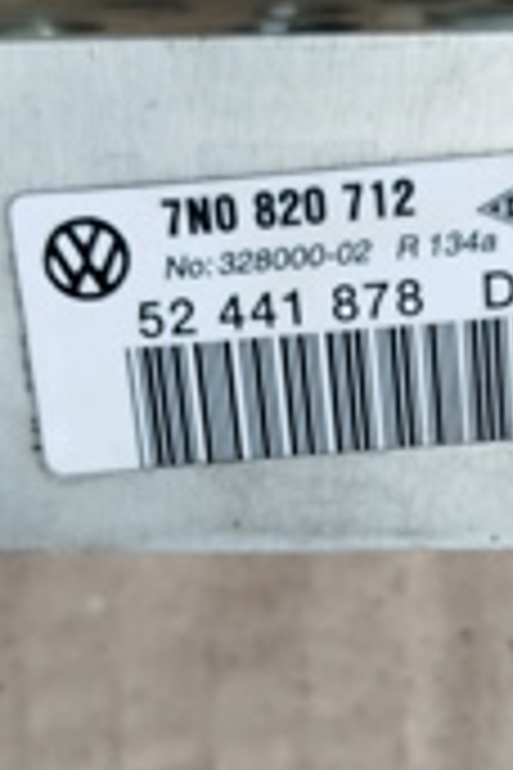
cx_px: 306
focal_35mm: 70
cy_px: 387
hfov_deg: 19.4
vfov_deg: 28.8
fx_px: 1496
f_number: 1.7
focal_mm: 5.31
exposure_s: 1/50
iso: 50
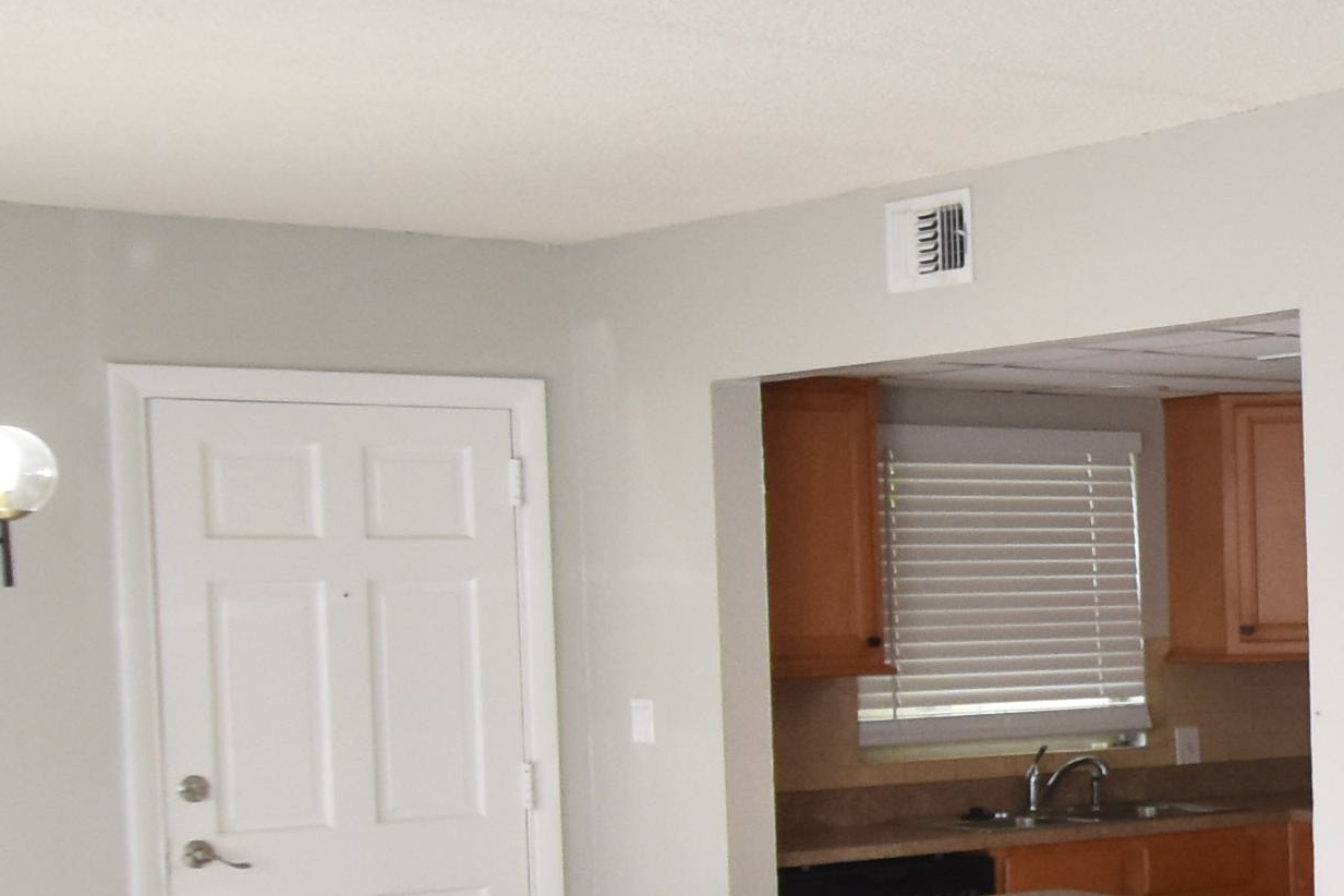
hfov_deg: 23.0
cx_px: 1956
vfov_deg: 18.6
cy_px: 667
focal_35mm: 73
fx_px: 2725
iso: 800
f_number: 3.5
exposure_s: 1/250
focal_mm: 10
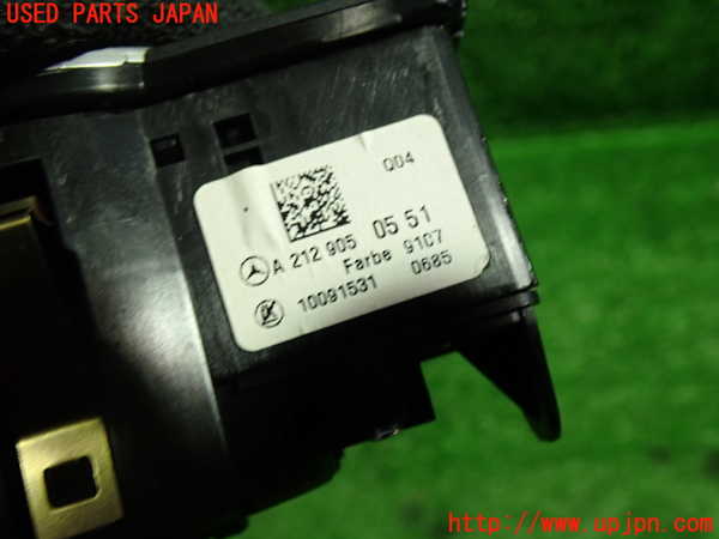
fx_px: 748
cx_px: 360
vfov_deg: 39.7
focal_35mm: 36
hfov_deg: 51.4
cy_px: 270
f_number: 2.5
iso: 250
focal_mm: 6.37
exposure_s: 1/40
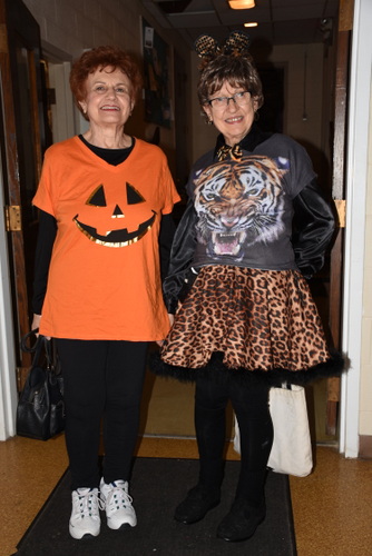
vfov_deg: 49.5
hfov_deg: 34.3
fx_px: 604
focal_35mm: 39
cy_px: 278
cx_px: 186
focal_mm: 26
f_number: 3.8
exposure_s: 1/60
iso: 100
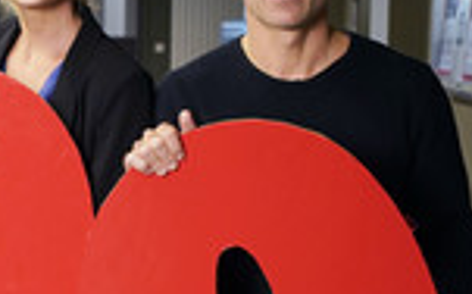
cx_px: -114
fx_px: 1568
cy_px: 250
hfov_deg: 16.3
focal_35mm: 122
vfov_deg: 10.7
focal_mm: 40
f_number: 4
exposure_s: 1/60
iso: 1600
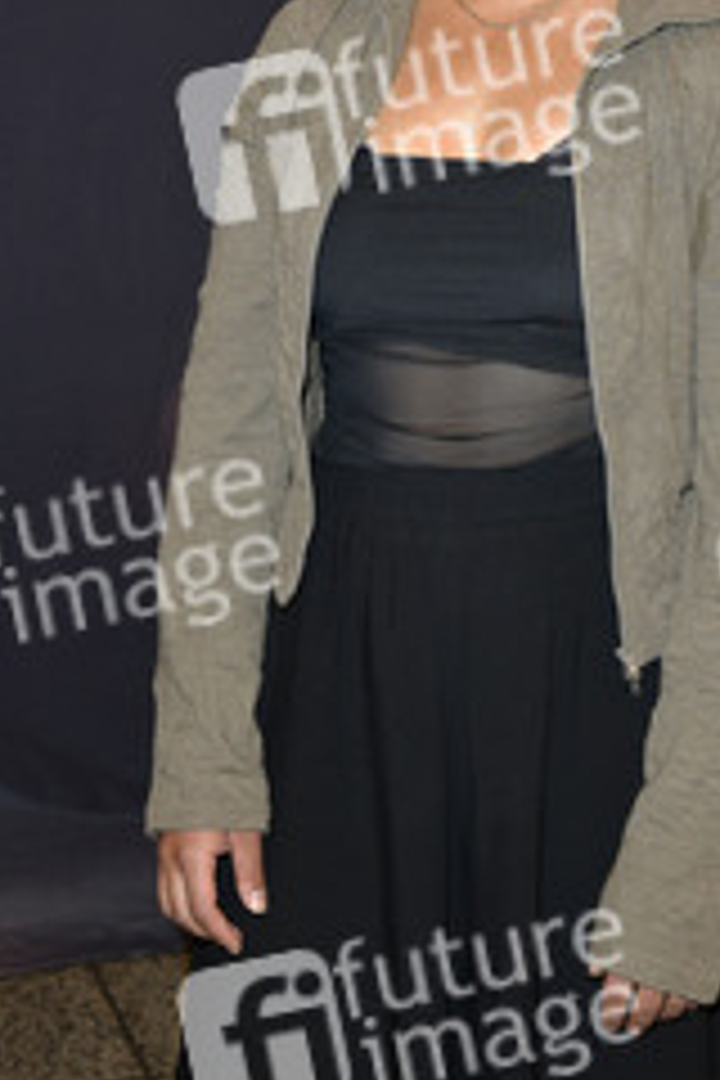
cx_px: 540
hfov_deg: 19.3
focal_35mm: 70
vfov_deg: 28.6
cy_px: 342
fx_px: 2100
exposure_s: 1/200
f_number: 5.6
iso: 500
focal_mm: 42
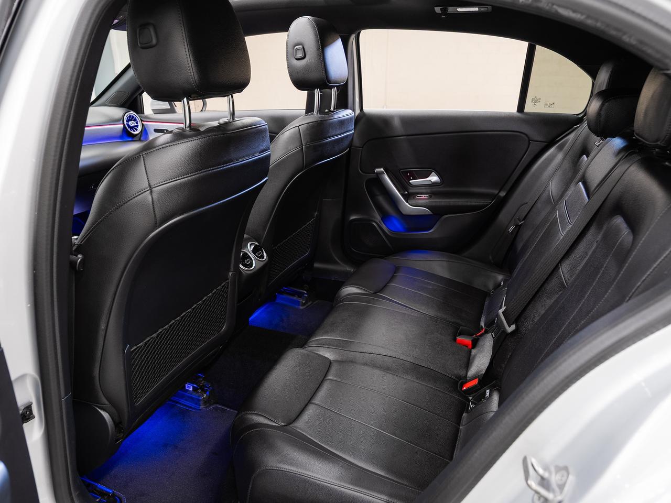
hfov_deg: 66.7
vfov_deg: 52.5
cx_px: 336
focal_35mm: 26
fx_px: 510
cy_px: 252
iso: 100
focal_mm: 24
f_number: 5.6
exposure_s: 1/1.25
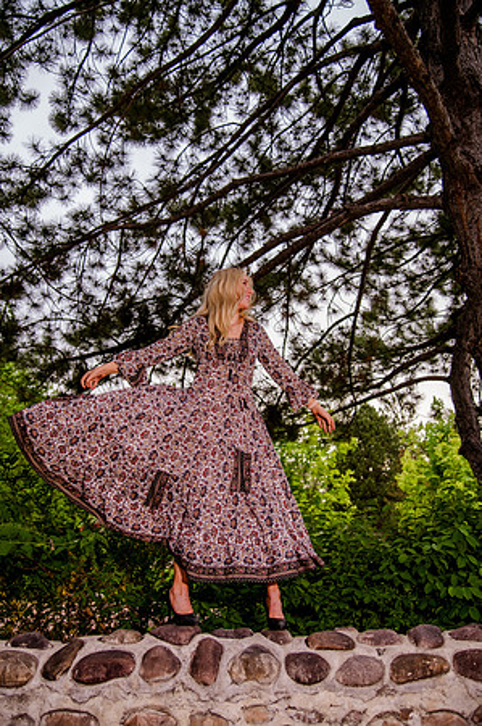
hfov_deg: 38.8
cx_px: 241
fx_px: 684
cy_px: 363
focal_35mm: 34
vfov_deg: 55.8
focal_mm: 34
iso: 1000
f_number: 4
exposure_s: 1/250
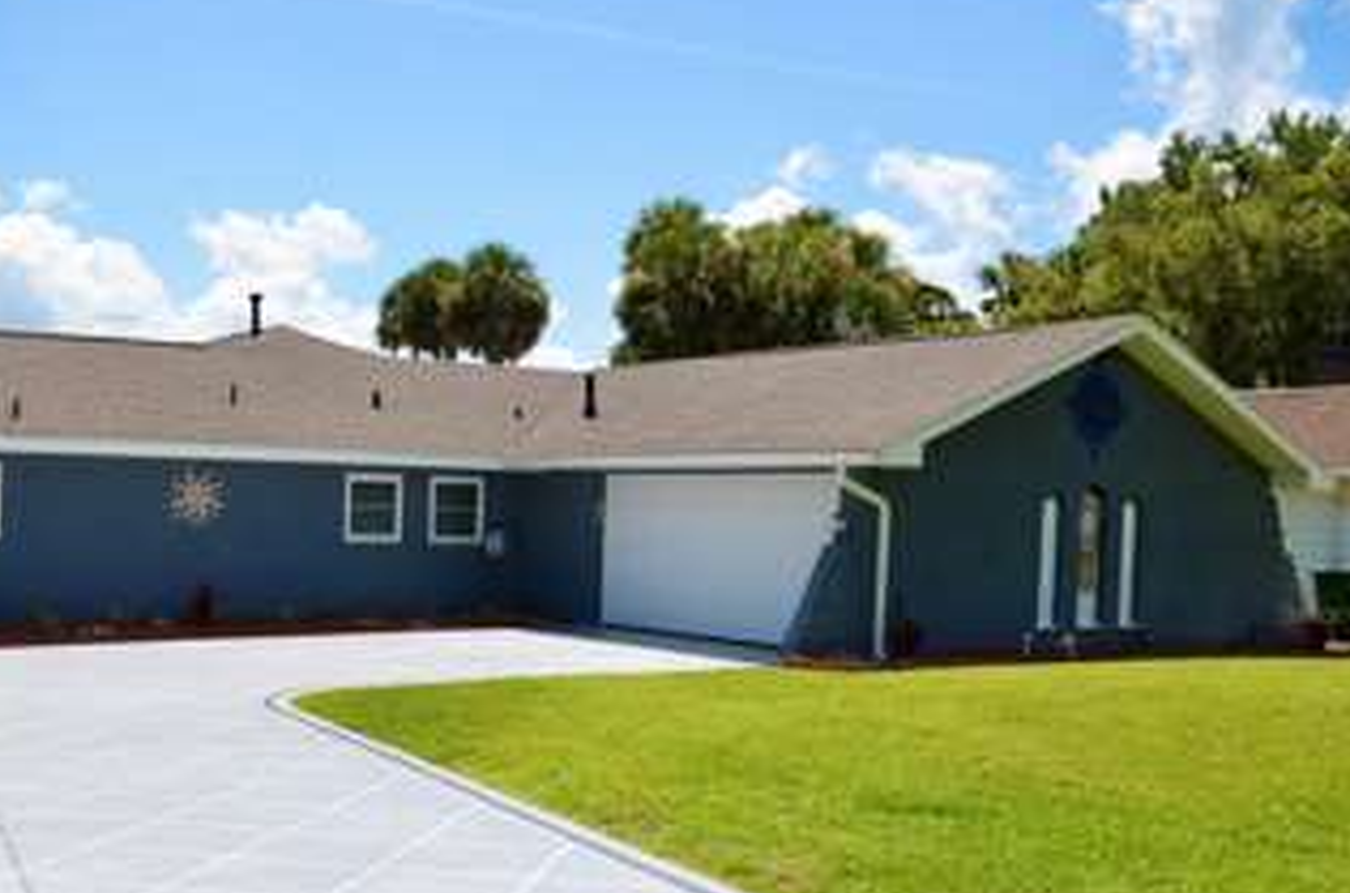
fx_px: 1534
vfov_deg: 32.1
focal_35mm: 41
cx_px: 367
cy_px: 613
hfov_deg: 46.1
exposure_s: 1/1500
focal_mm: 18
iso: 200
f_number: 4.8
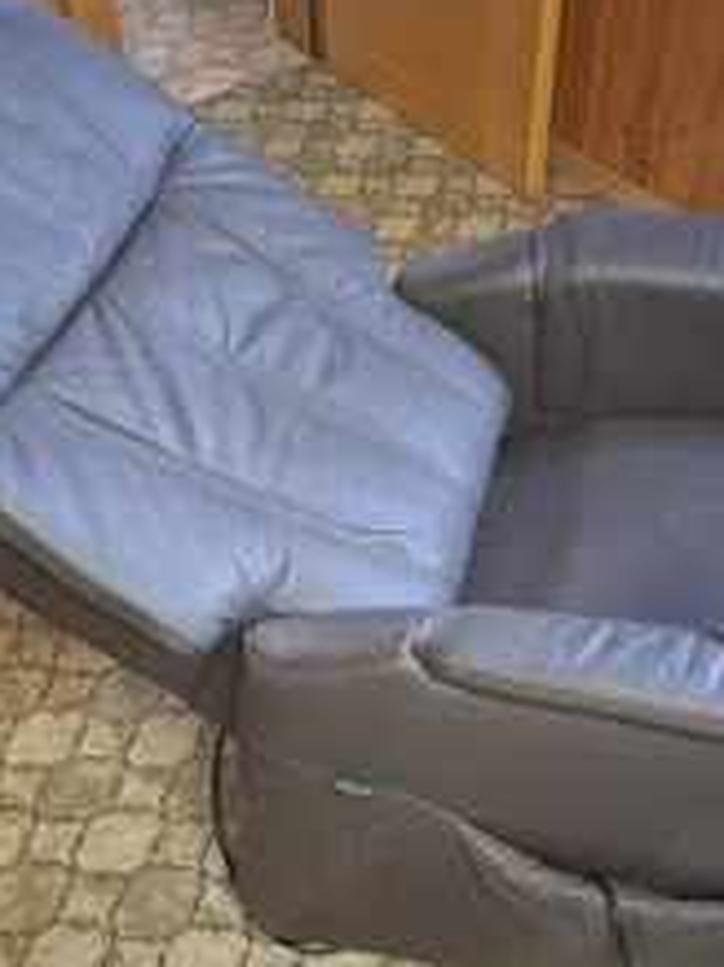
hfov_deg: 34.3
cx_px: 362
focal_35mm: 42
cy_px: 618
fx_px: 1172
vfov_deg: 44.4
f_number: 1.8
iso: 640
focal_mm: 5.54
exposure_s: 1/25
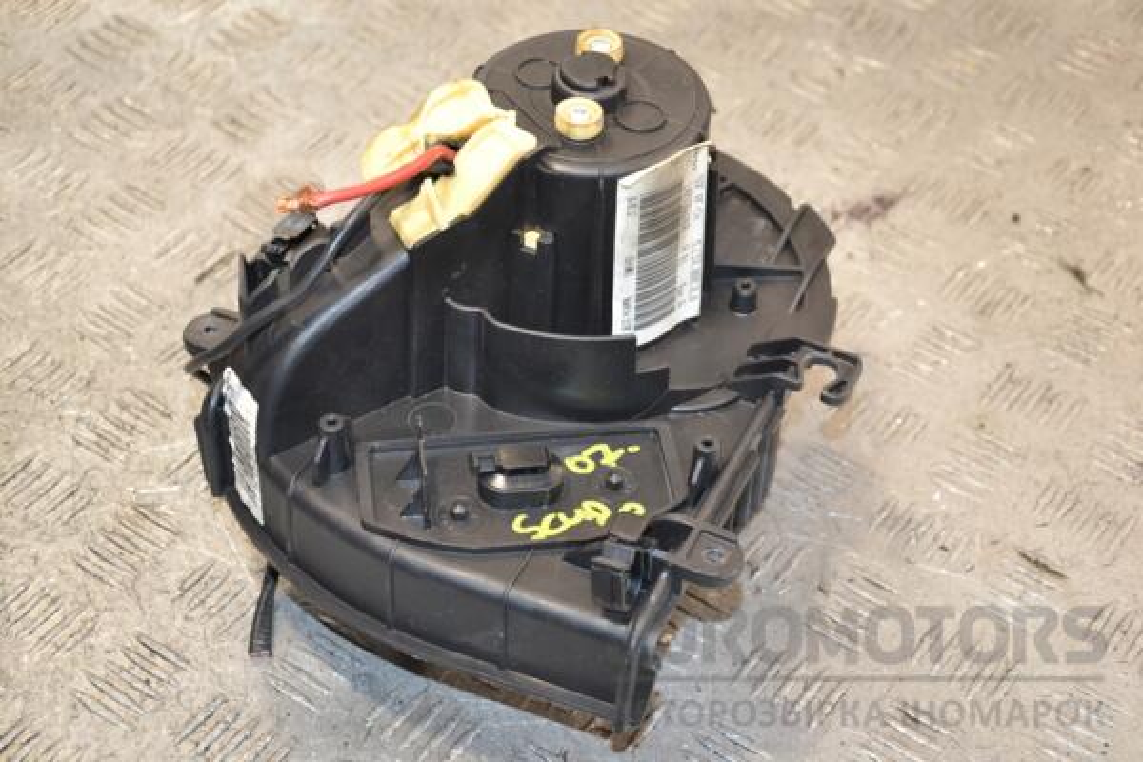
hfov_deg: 28.1
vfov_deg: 18.9
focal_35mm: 72
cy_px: 381
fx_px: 2286
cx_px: 572
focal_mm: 48
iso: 800
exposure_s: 1/160
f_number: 4.8
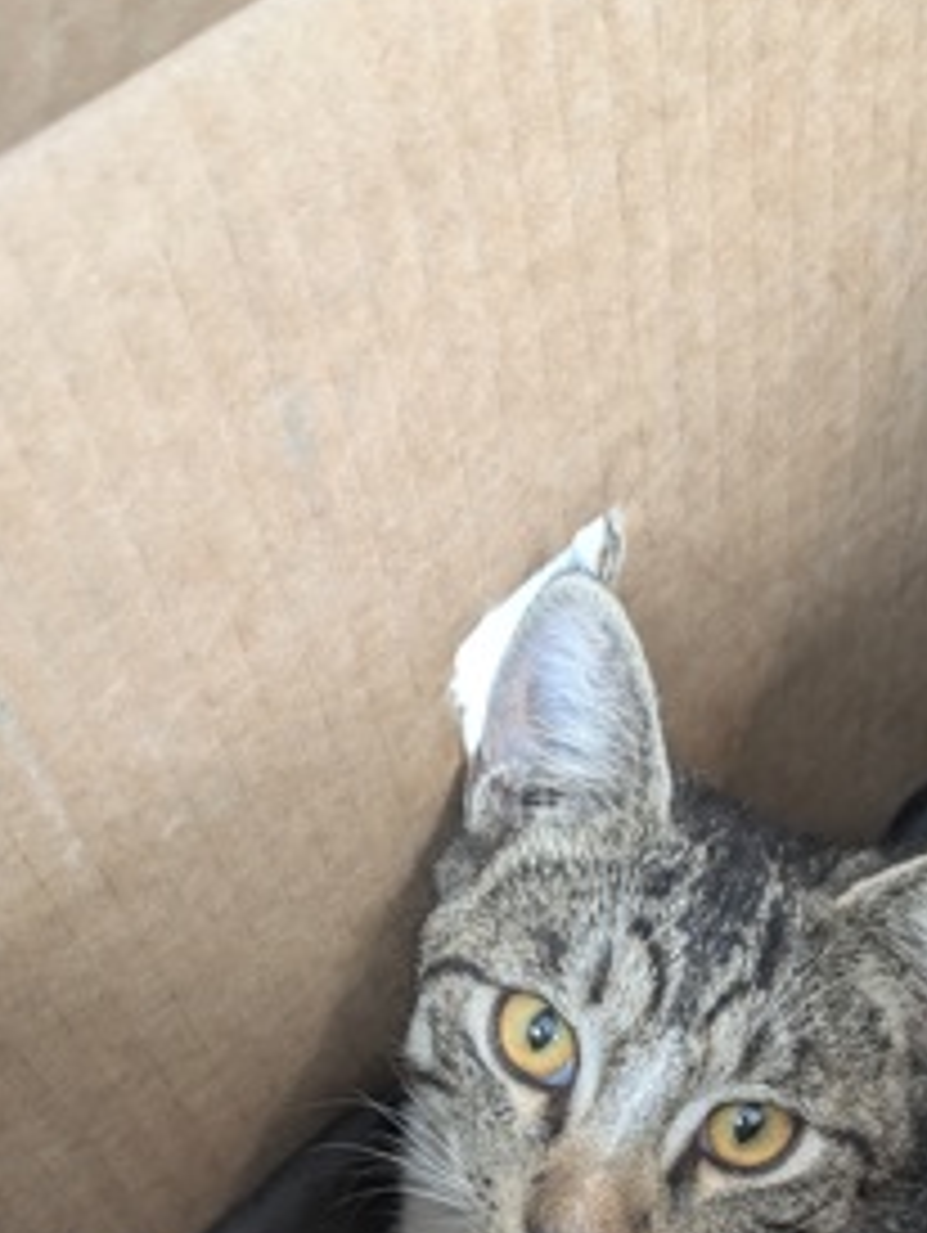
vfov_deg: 35.2
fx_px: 1818
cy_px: 1118
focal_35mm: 51
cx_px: 652
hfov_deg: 28.3
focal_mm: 5.43
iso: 168
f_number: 1.89
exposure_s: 1/60
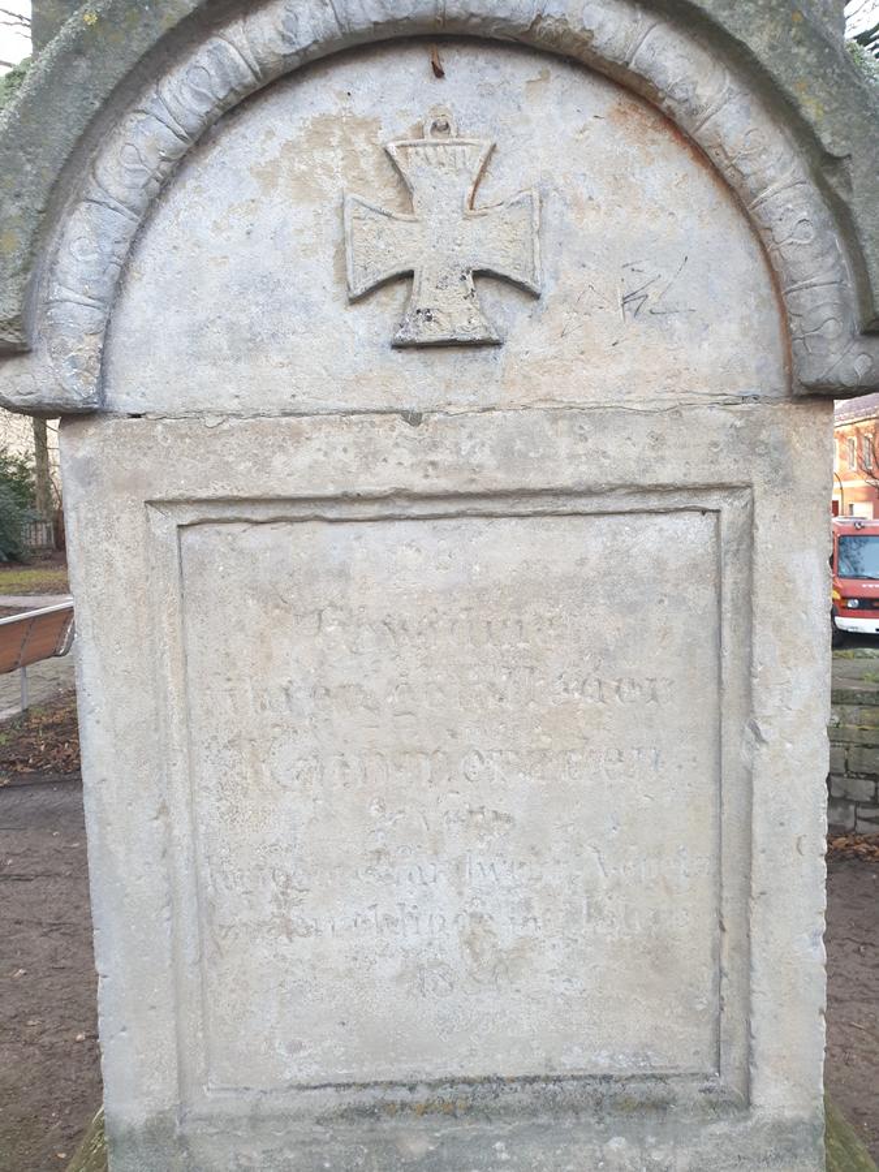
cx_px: 440
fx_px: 880
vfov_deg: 67.3
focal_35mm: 26
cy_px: 586
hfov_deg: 53.1
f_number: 2.4
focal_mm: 4.3
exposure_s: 1/50
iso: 80
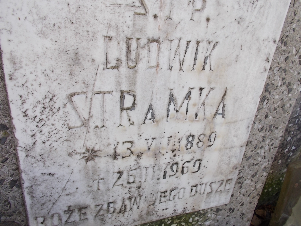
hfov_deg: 60.0
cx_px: 150
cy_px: 113
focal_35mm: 30
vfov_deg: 46.8
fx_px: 261
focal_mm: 5.3
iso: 80
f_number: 3.4
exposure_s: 1/160
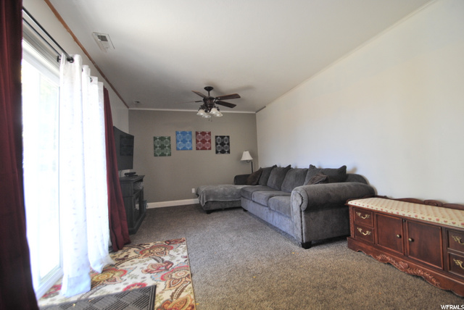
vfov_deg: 77.4
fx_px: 194
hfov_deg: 100.3
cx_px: 232
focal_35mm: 15
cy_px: 155
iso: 200
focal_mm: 10
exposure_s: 1/30
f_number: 3.5
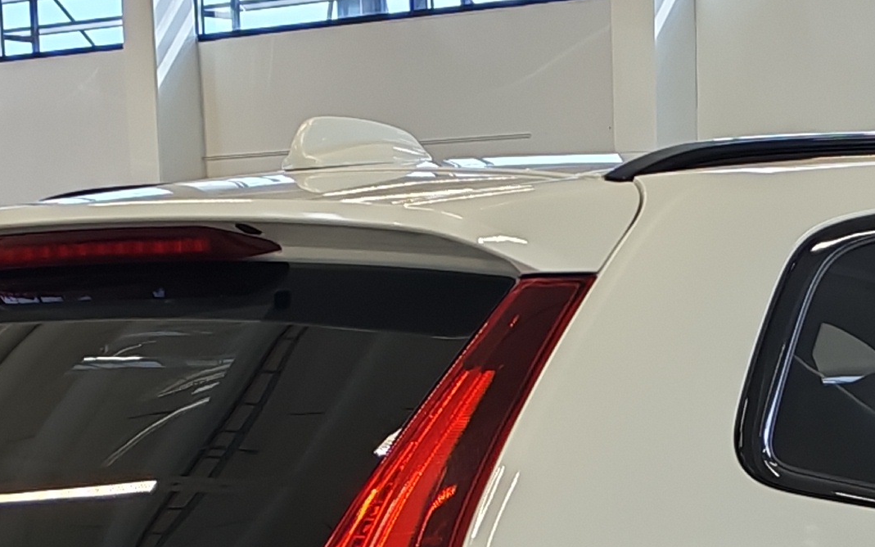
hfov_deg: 15.4
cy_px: 1001
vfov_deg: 9.3
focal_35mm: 134
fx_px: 3195
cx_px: 828
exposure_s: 1/100
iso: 92
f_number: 1.9
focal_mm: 6.12
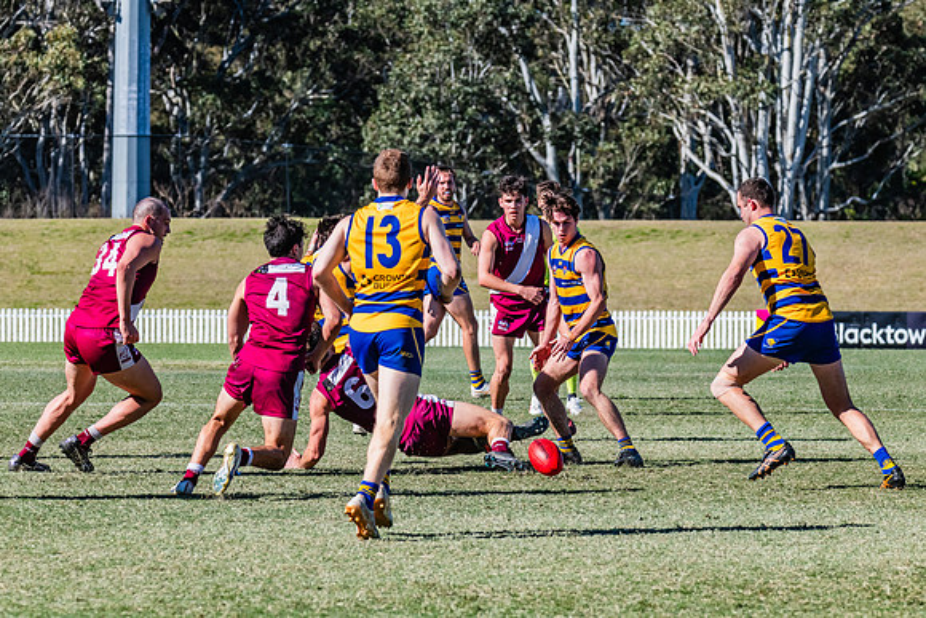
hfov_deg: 8.2
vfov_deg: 5.5
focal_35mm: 250
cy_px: 287
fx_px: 6434
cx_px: 454
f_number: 9
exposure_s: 1/1600
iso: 800
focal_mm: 220
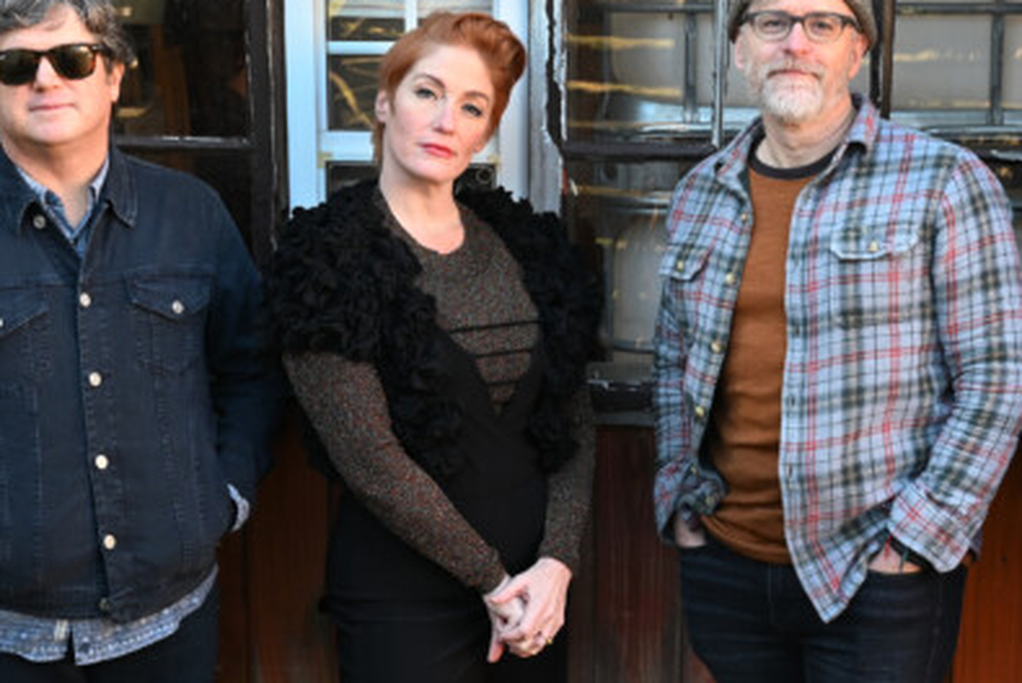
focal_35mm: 68
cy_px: 348
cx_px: 613
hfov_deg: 29.6
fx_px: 1932
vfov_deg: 20.1
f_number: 4
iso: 400
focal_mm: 28
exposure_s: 1/250
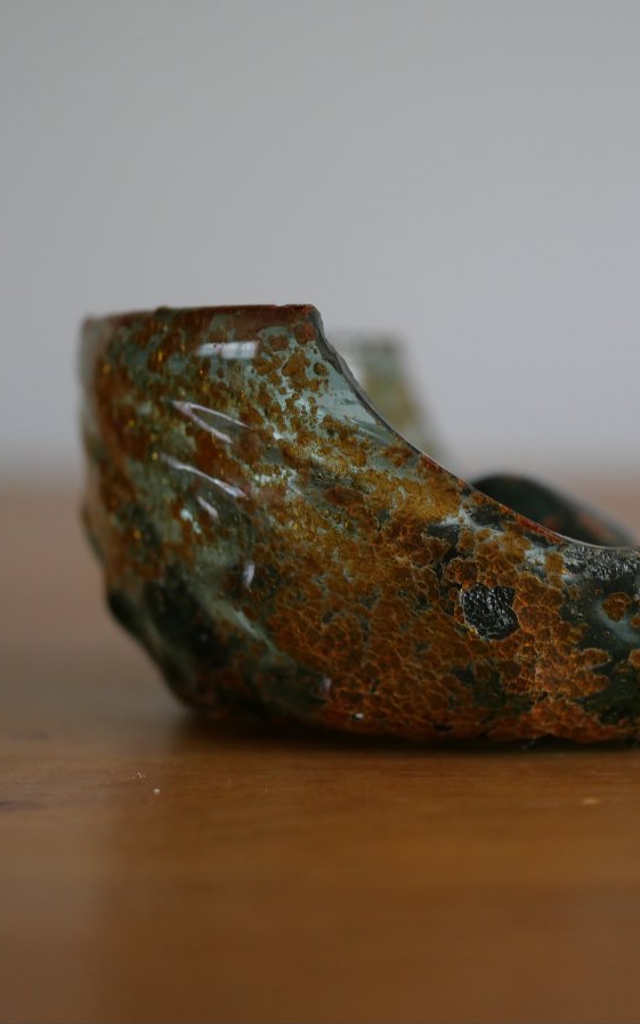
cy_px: 512
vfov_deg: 24.4
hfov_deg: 15.3
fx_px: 2373
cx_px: 399
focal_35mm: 85
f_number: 2.8
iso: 500
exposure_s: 1/60
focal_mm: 30
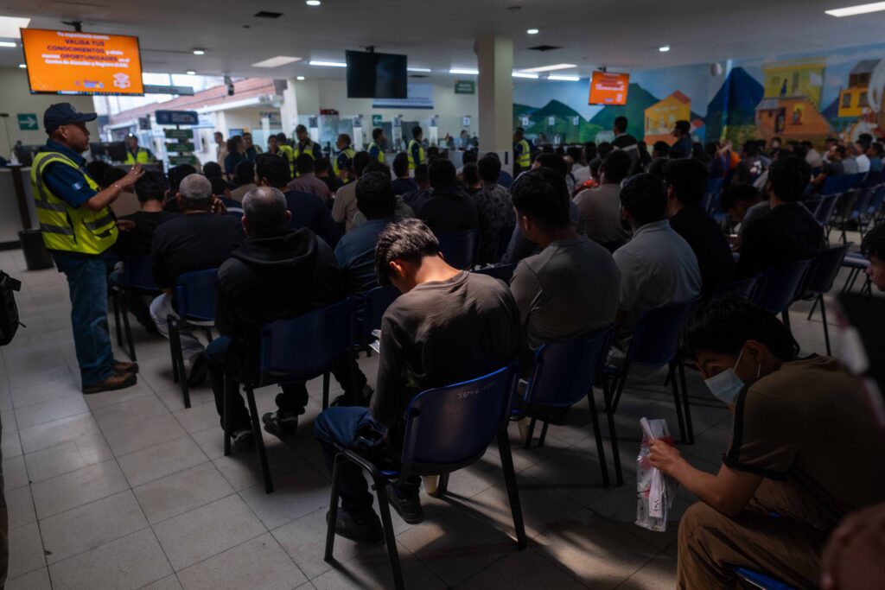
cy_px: 295
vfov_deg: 53.1
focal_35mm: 24
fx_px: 590
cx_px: 442
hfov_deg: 73.7
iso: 1600
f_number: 2.8
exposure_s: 1/640
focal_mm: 24
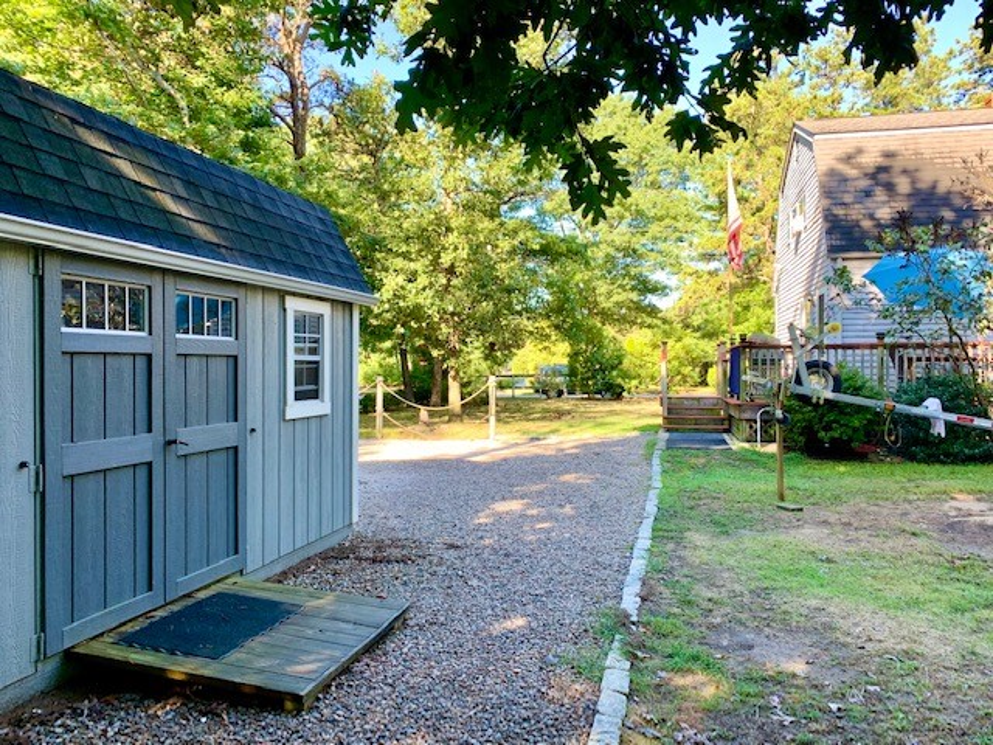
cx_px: 496
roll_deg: +1.0
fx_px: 746
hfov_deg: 67.3
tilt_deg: +0.2
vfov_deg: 53.1
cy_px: 372
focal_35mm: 26
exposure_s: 1/122
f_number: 1.8
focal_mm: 4.25
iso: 25
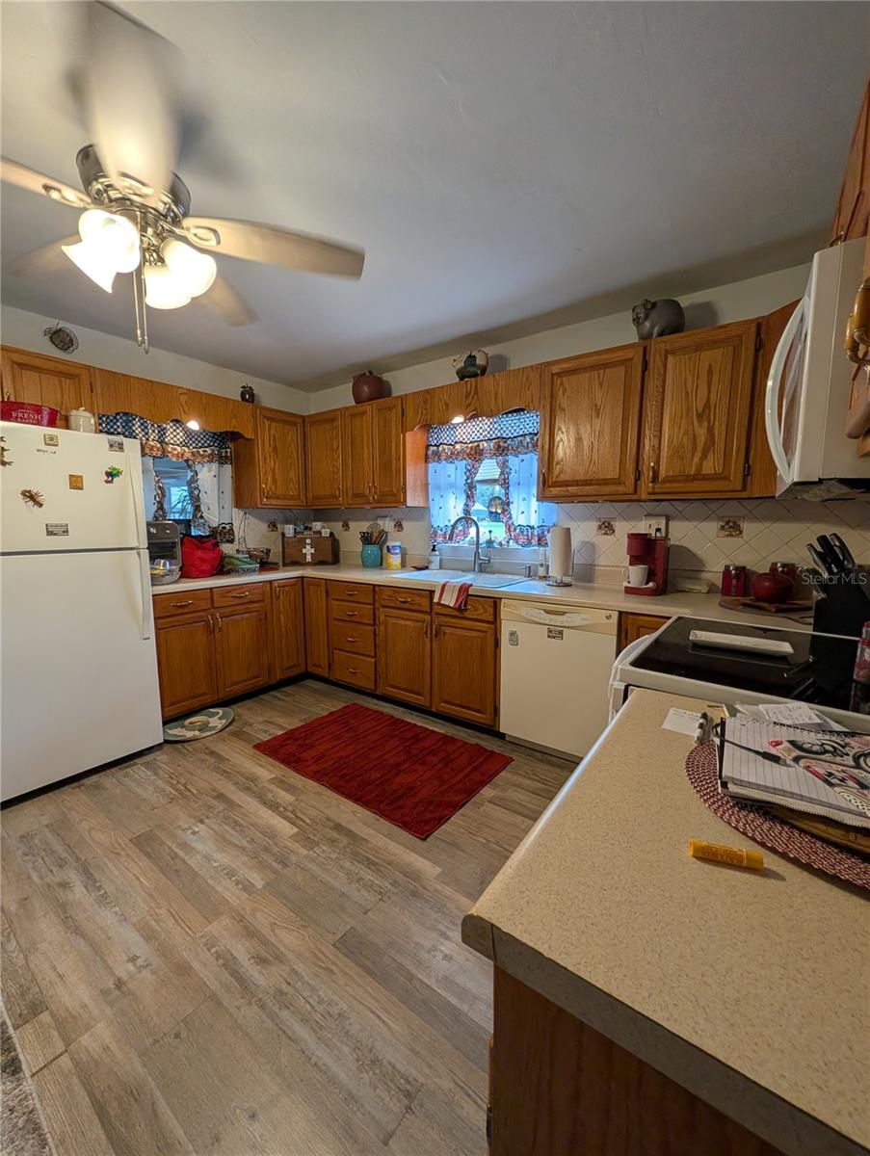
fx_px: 401
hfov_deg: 94.6
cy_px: 578
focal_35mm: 12
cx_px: 435
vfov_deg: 110.5
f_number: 1.7
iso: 64
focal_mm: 2.02
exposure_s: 1/120
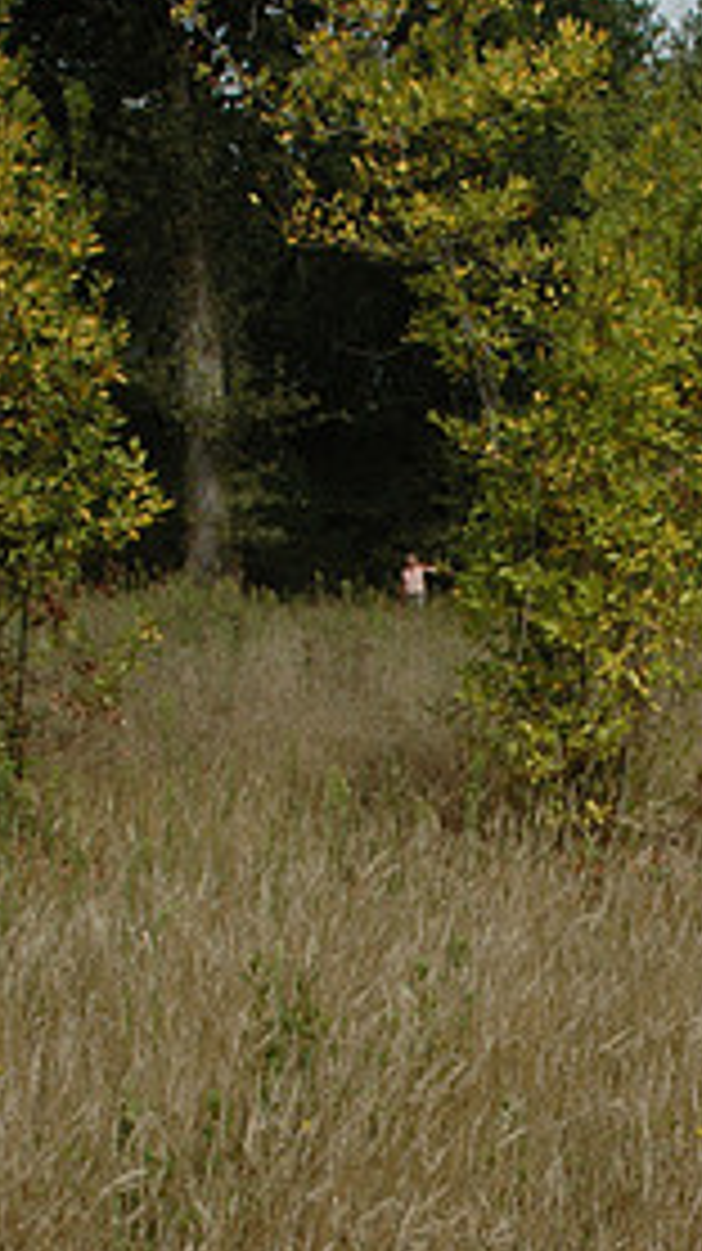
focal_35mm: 59
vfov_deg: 34.4
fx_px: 1956
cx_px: 531
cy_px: 990
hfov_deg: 20.2
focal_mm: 18
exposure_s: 1/100
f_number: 22
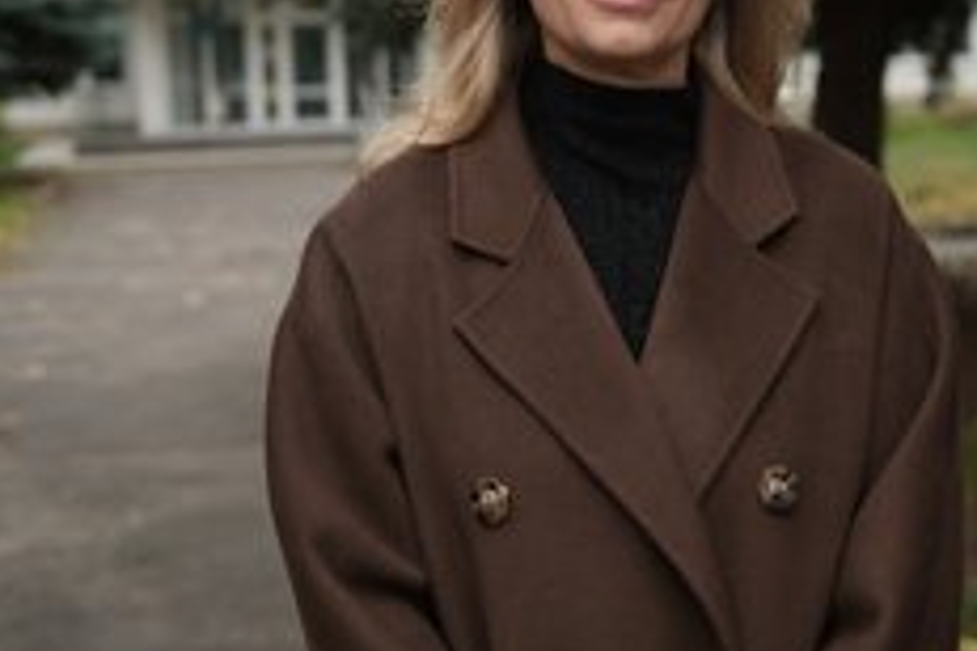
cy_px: 154
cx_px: 622
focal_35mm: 64
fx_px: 1737
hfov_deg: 31.3
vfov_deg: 21.0
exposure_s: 1/80
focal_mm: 37
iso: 200
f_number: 2.8
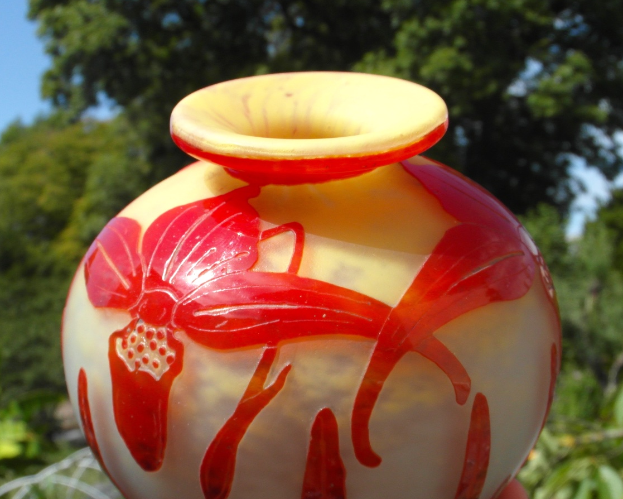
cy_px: 249
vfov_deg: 23.5
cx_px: 317
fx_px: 1199
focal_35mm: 65
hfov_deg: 29.1
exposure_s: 1/350
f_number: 5.6
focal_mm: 10.2
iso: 80
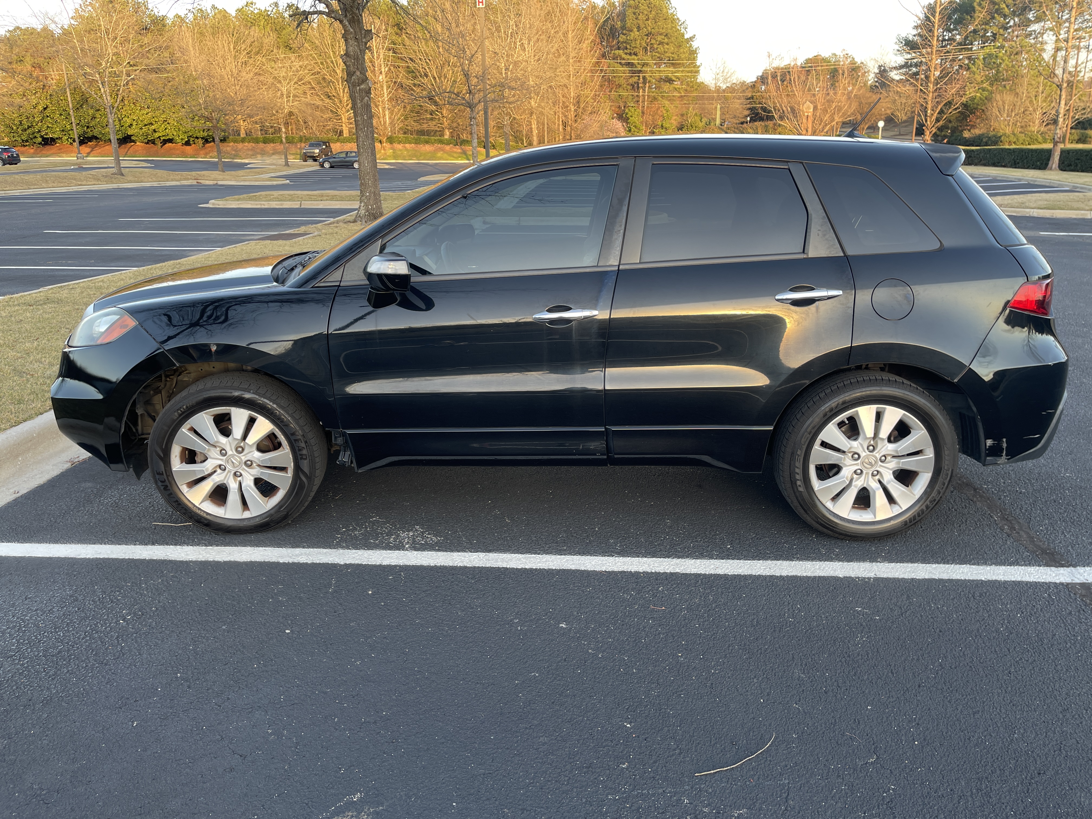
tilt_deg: -18.3
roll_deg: +1.8
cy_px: 410
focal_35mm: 25
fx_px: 789
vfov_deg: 54.9
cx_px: 546
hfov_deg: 69.4
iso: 50
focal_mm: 5.1
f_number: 1.6
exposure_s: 1/121
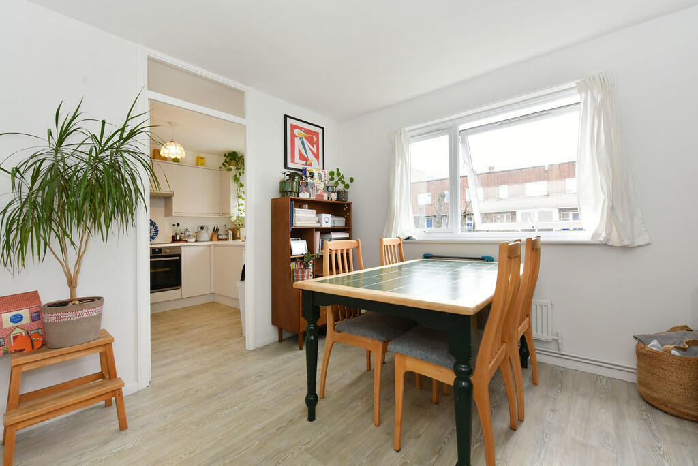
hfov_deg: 100.4
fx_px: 291
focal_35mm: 15
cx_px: 349
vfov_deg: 77.4
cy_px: 233
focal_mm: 15
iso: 320
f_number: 8
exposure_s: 1/25
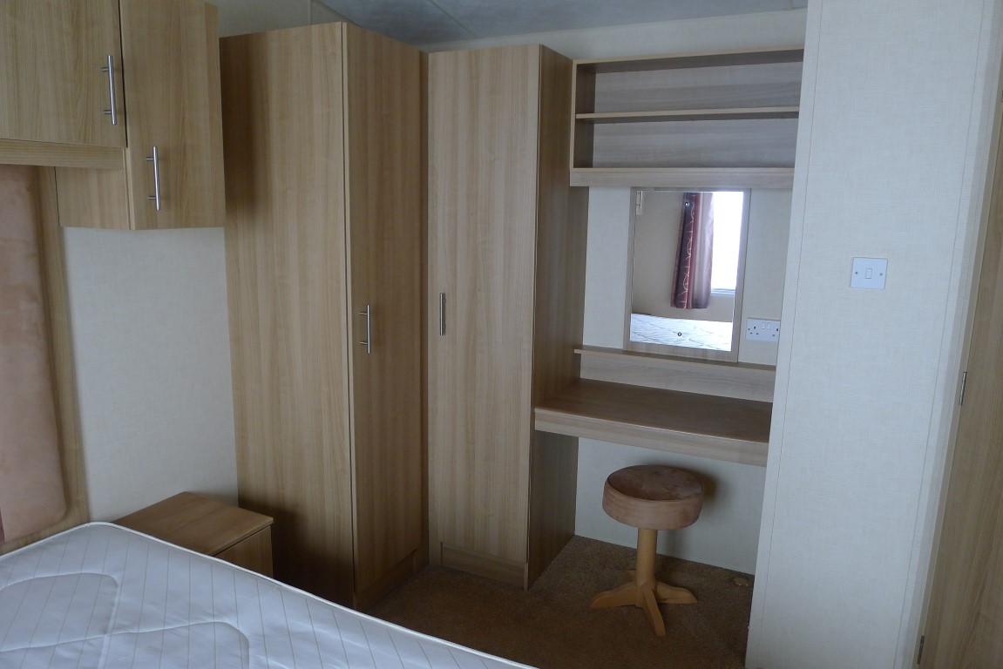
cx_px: 502
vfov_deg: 53.2
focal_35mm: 24
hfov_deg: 73.7
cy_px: 334
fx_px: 669
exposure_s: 1/60
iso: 160
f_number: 2
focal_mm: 5.1
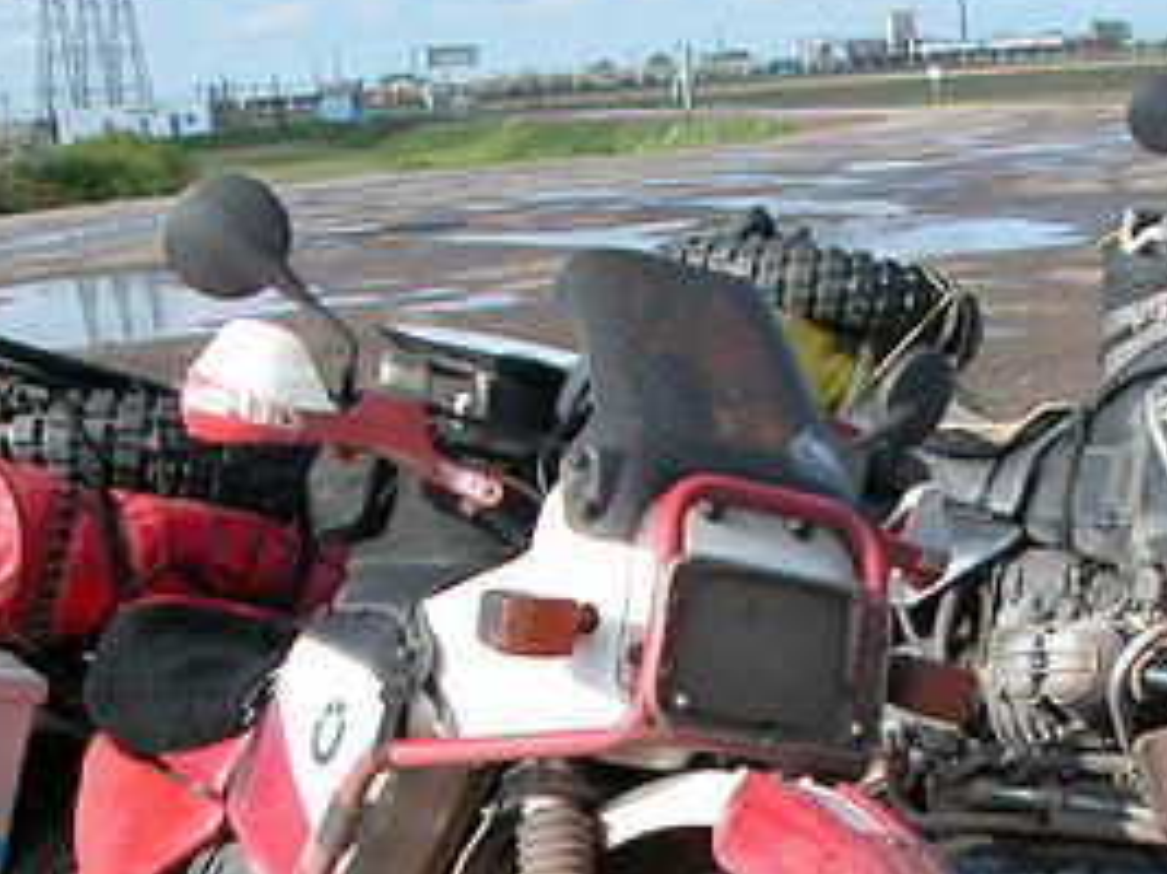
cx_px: 782
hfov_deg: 23.2
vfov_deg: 16.9
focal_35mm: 84
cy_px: 983
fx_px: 2831
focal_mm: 8.9
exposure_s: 1/268
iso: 100
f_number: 5.6
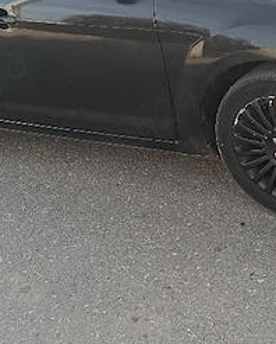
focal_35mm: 64
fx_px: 653
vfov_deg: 29.4
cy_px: 130
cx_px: 210
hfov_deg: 23.6
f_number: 1.8
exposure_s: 1/127
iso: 50
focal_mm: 3.98
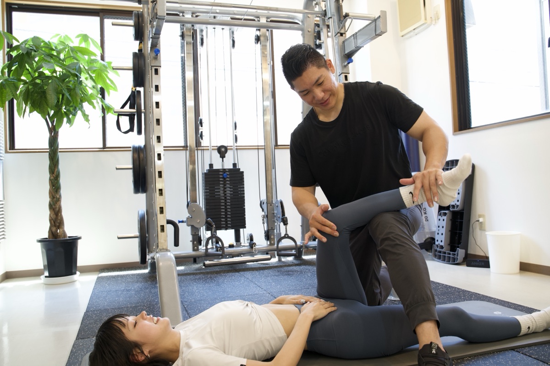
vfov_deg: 43.6
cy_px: 183
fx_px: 458
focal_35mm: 30
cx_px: 275
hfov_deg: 61.9
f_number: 4.5
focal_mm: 30
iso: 1000
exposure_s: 1/60
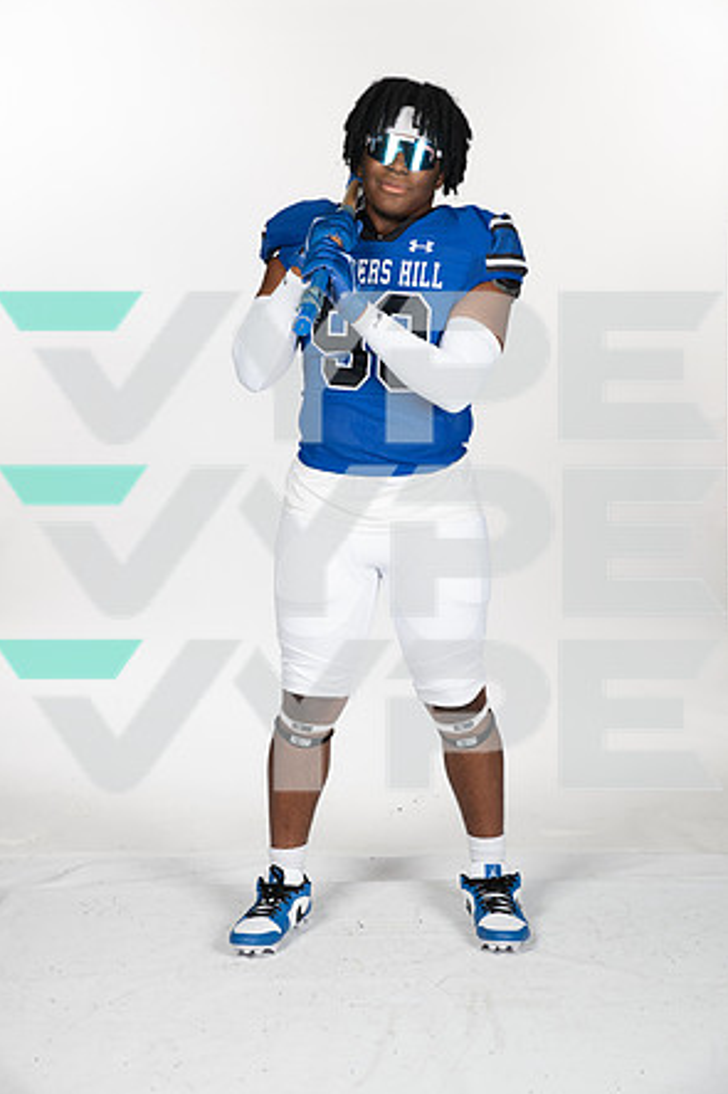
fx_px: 2003
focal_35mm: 66
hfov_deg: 20.6
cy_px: 543
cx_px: 363
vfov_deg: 30.5
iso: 250
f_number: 7.1
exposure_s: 1/400
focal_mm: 65
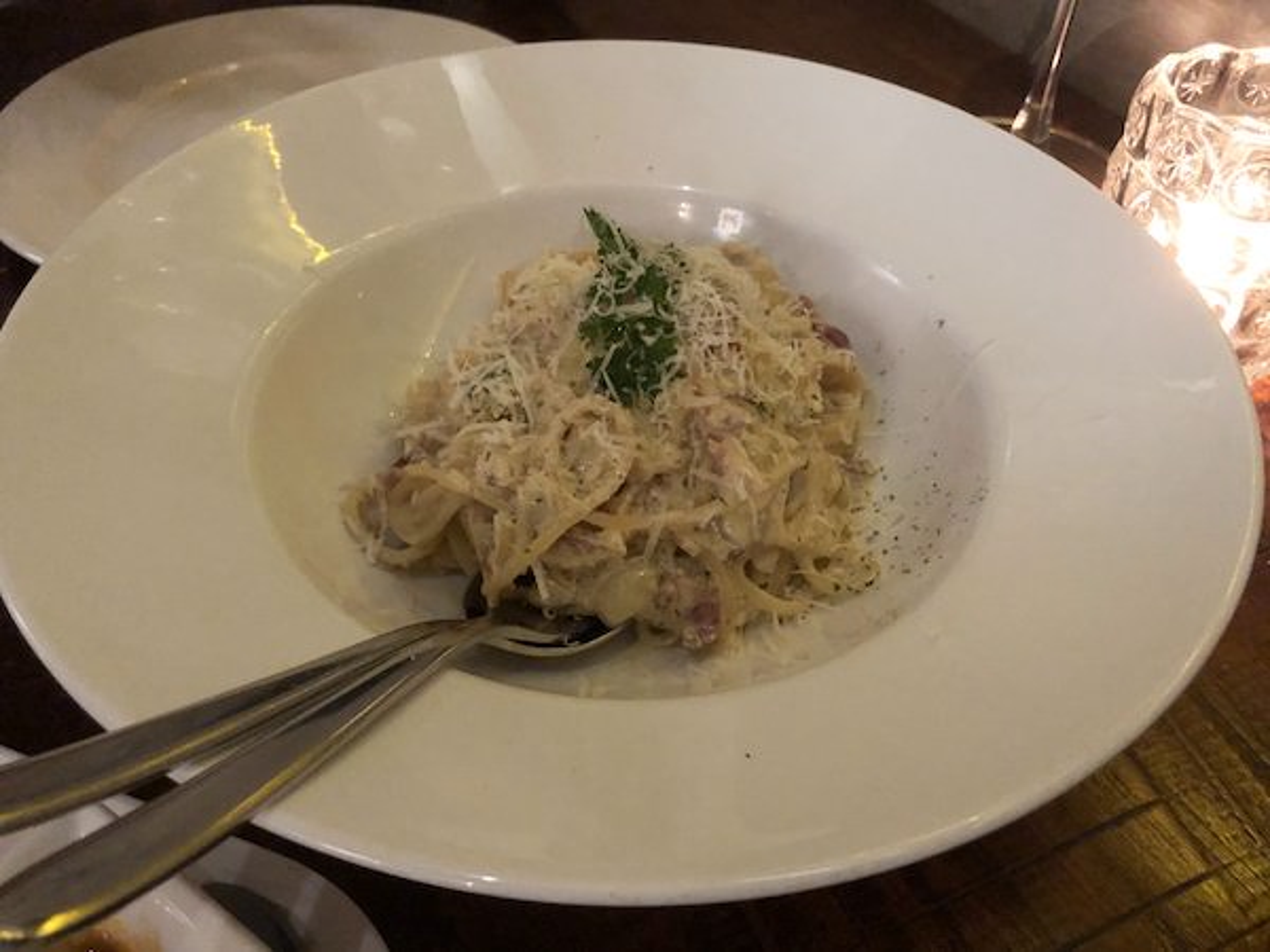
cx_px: 635
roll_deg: -2.6
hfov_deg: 63.4
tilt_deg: -44.9
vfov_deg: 49.7
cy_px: 476
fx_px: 1027
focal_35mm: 28
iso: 80
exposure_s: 1/4
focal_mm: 3.99
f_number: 1.8
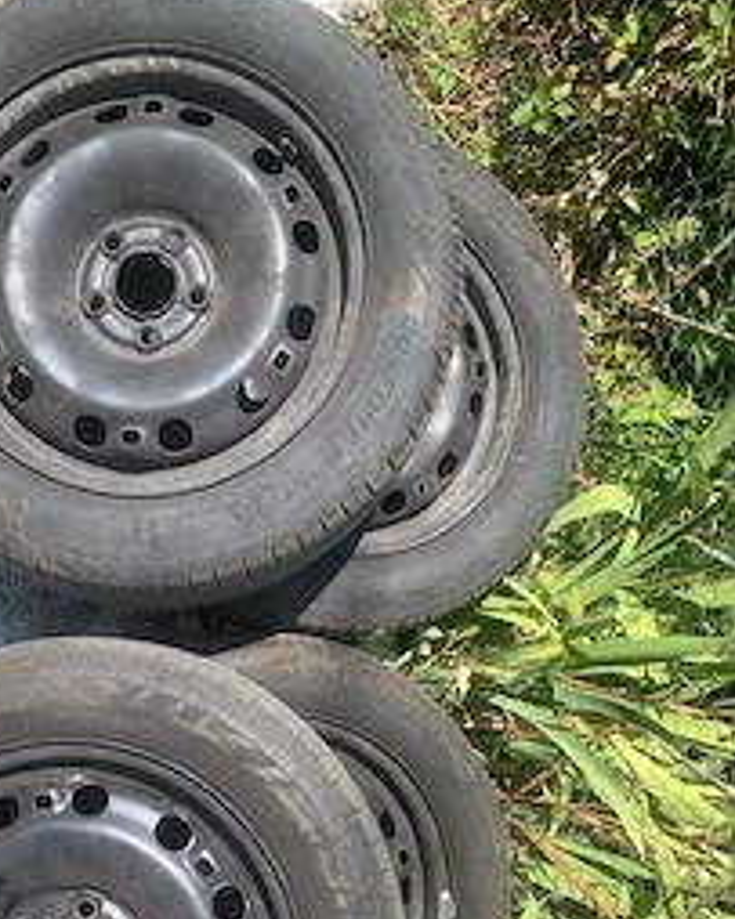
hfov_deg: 36.6
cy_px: 673
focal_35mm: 40
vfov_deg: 44.5
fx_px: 1088
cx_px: 196
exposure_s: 1/945
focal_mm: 4.25
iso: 25
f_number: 1.8
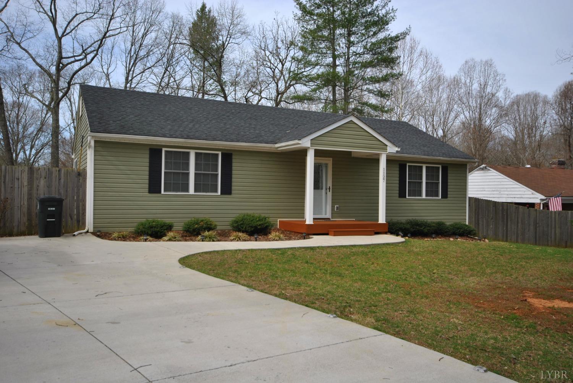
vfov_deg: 43.7
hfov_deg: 61.9
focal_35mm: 30
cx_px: 286
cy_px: 192
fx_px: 478
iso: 100
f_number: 7.1
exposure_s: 1/200
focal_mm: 20
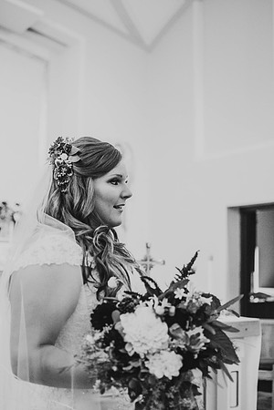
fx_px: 599
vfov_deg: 37.9
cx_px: 137
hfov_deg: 25.8
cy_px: 205
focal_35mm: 52
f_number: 1.8
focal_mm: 35
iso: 1000
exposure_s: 1/800
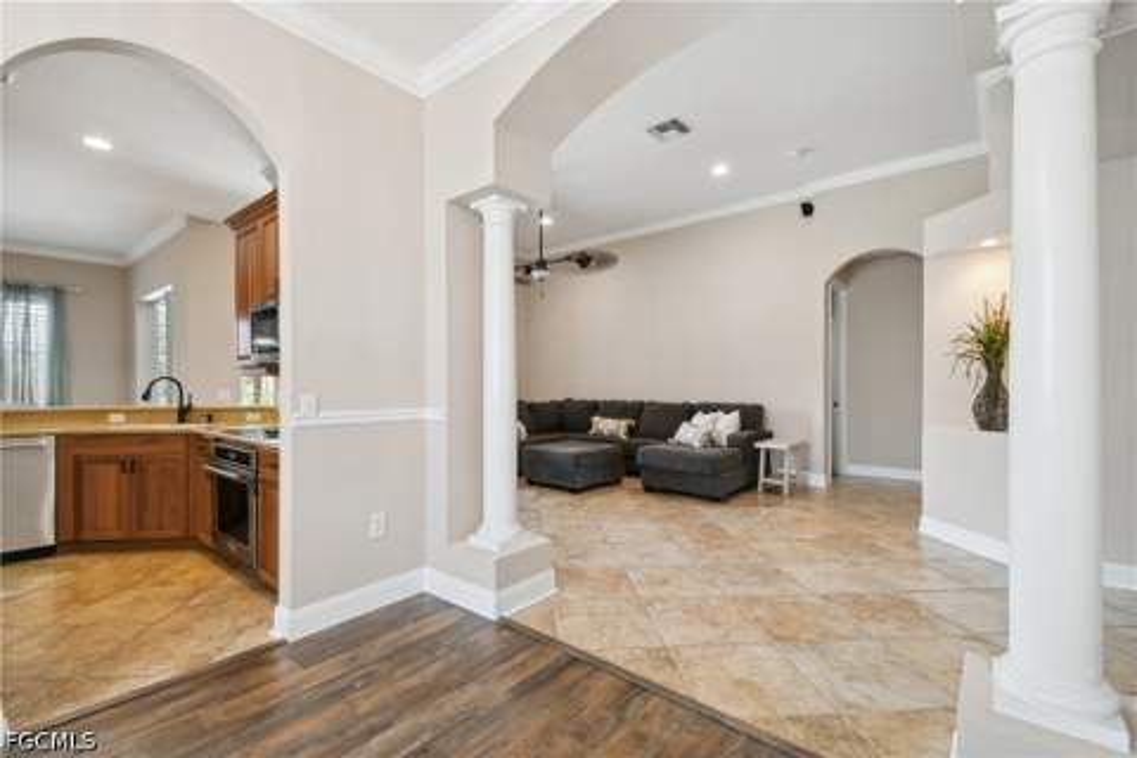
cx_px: 568
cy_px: 379
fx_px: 474
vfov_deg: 77.3
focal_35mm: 15
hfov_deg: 100.4
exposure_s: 1/6
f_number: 7.1
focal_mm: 10
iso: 100
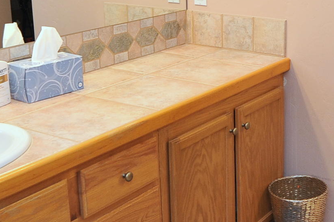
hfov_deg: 29.2
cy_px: 46
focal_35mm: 66
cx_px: 304
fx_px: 612
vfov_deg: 20.4
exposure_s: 1/40
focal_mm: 18
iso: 1000
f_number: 7.1
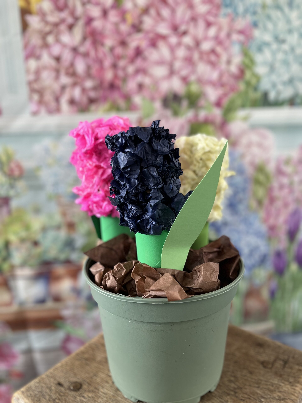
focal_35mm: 26
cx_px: 151
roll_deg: +2.5
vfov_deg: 67.3
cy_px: 202
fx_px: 302
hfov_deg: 53.1
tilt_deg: -14.6
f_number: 1.6
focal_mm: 5.1
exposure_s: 1/121
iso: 125
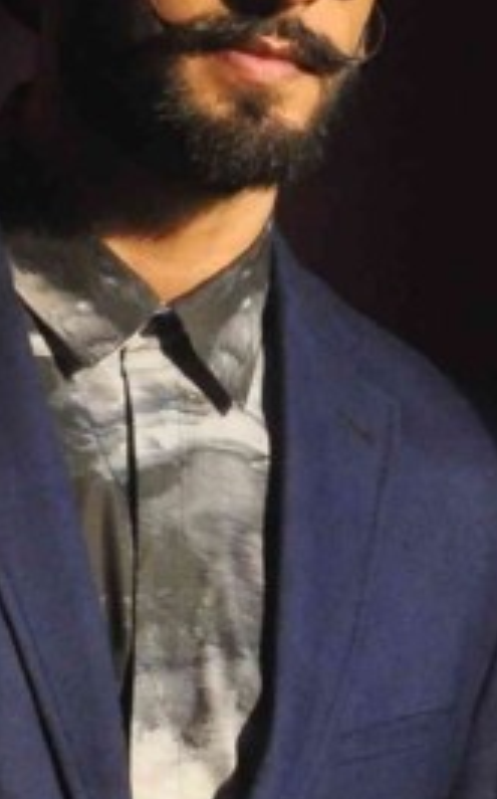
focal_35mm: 330
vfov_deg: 6.2
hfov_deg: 4.0
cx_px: 364
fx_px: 7171
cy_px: 1685
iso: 1000
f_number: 10
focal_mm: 38
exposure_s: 1/160
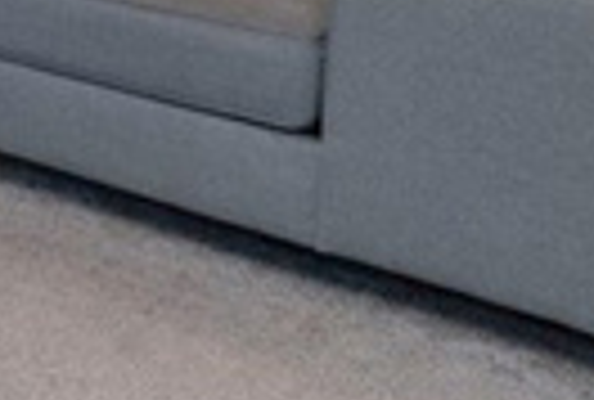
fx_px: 1440
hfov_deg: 20.9
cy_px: -225
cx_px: -202
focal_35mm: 87
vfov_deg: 14.6
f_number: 5
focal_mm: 12
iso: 200
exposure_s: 1/60
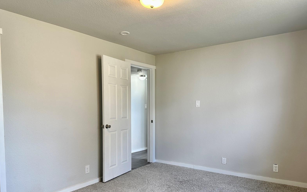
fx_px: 217
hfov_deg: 70.4
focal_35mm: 26
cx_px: 153
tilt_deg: -3.0
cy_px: 116
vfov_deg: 47.3
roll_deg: -1.8
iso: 125
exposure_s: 1/120
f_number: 1.78
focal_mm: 6.86
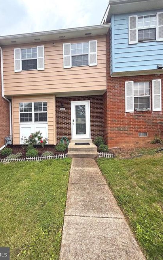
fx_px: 107
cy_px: 130
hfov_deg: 74.0
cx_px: 66
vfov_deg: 101.5
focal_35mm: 15
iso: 50
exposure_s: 1/770
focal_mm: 2.22
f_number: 2.2
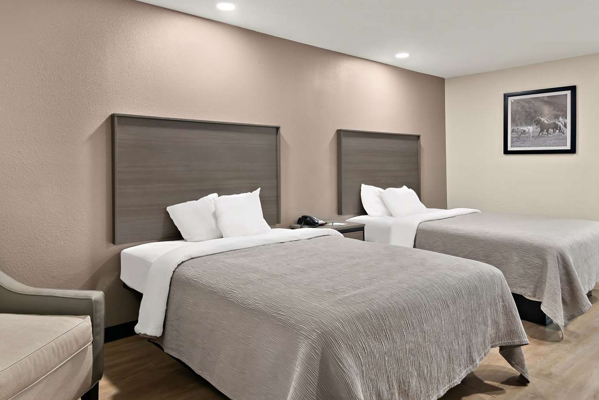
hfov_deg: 72.5
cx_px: 284
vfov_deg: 52.1
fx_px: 408
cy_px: 203
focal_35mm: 25
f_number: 8
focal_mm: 15
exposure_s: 1/10
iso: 800
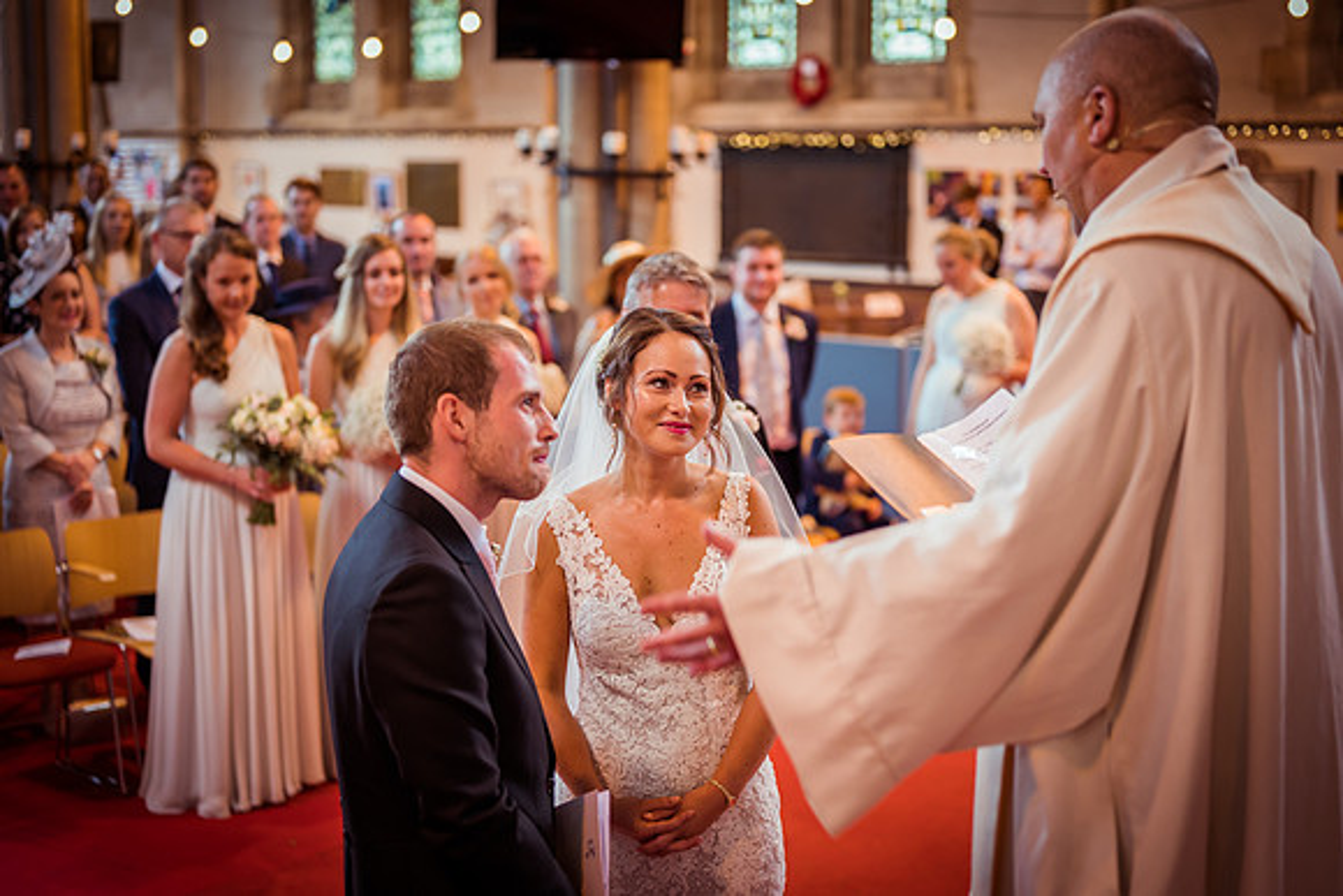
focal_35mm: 53
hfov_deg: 37.3
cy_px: 448
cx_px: 672
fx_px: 1987
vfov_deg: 25.4
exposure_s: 1/160
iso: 560
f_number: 1.8
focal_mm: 50
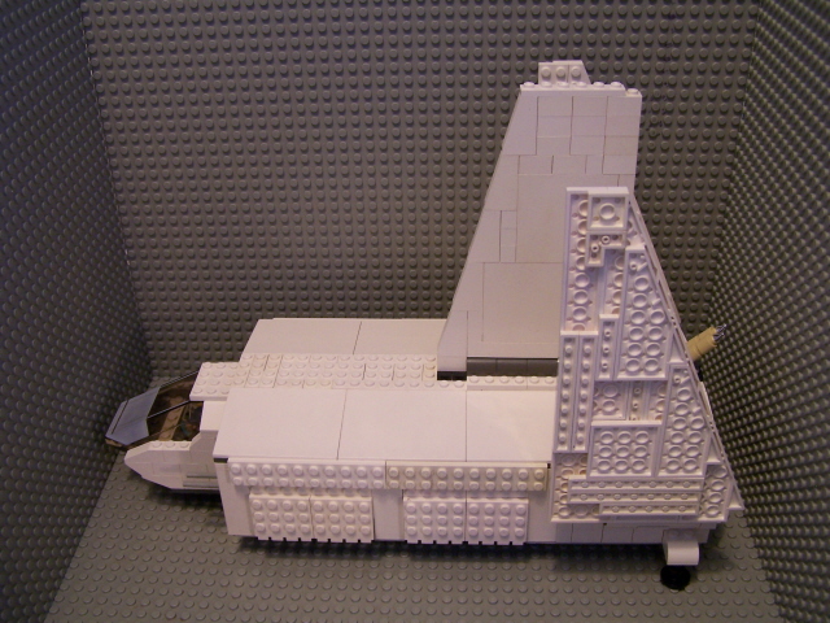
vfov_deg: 37.7
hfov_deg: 49.0
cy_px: 312
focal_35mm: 38
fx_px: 911
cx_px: 415
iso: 140
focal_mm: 6.3
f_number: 2.8
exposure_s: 1/13
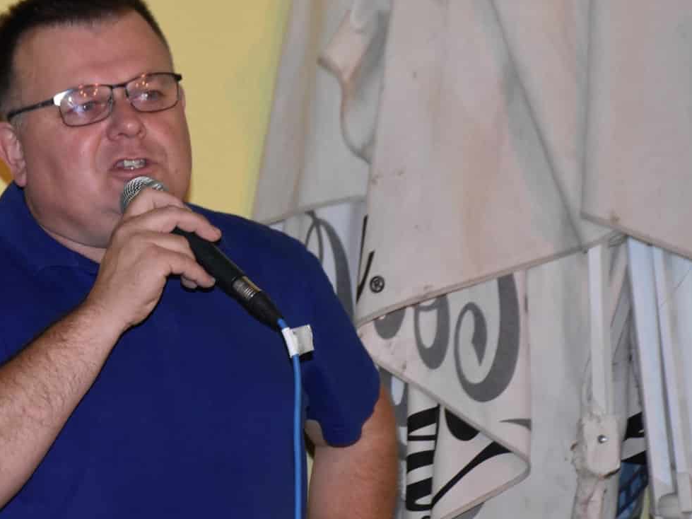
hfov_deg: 11.8
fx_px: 3338
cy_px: 267
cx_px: 131
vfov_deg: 8.9
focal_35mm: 167
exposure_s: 1/60
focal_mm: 70
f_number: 6.3
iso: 2500
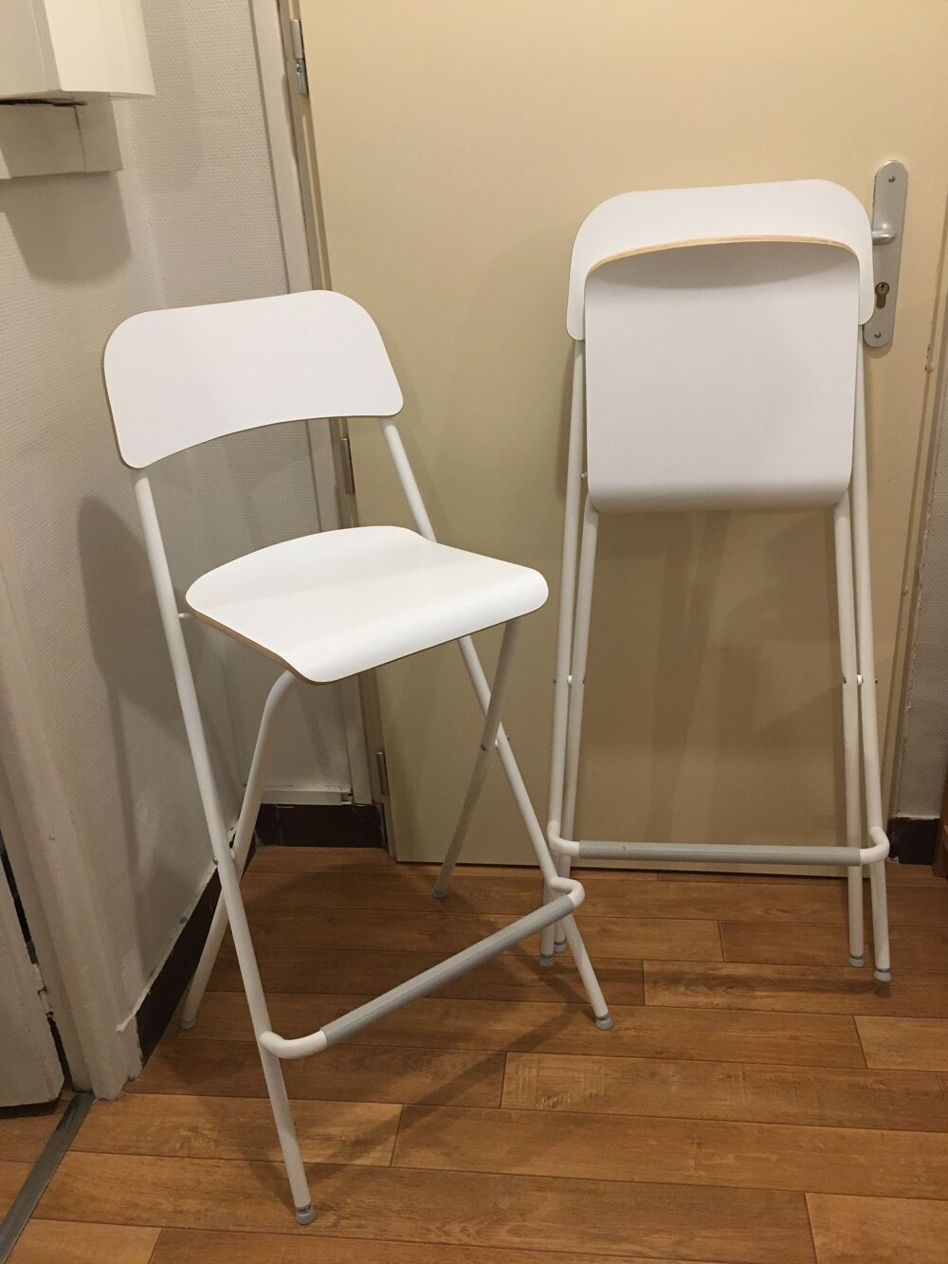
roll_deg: +3.9
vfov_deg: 61.7
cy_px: 632
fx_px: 1059
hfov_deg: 48.2
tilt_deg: -23.4
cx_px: 474
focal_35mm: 29
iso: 200
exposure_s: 1/33
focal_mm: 4.15
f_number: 2.2
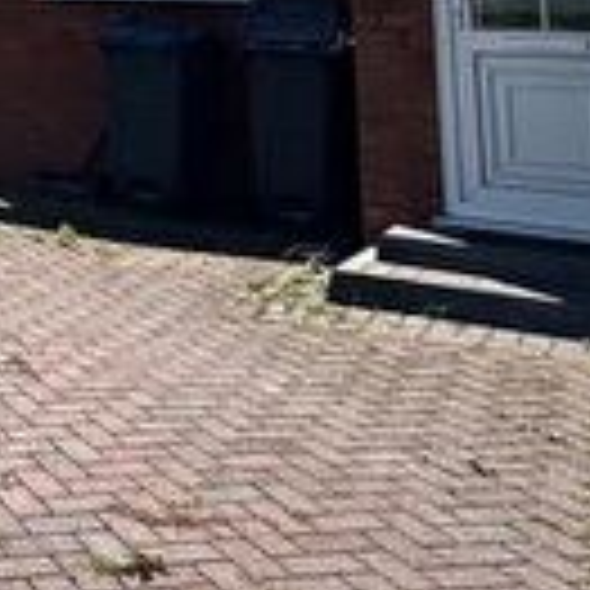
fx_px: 1273
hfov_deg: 21.6
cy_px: -173
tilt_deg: +8.6
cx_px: -306
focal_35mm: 66
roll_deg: -0.7
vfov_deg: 23.2
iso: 40
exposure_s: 1/3906
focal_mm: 2.22
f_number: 2.2
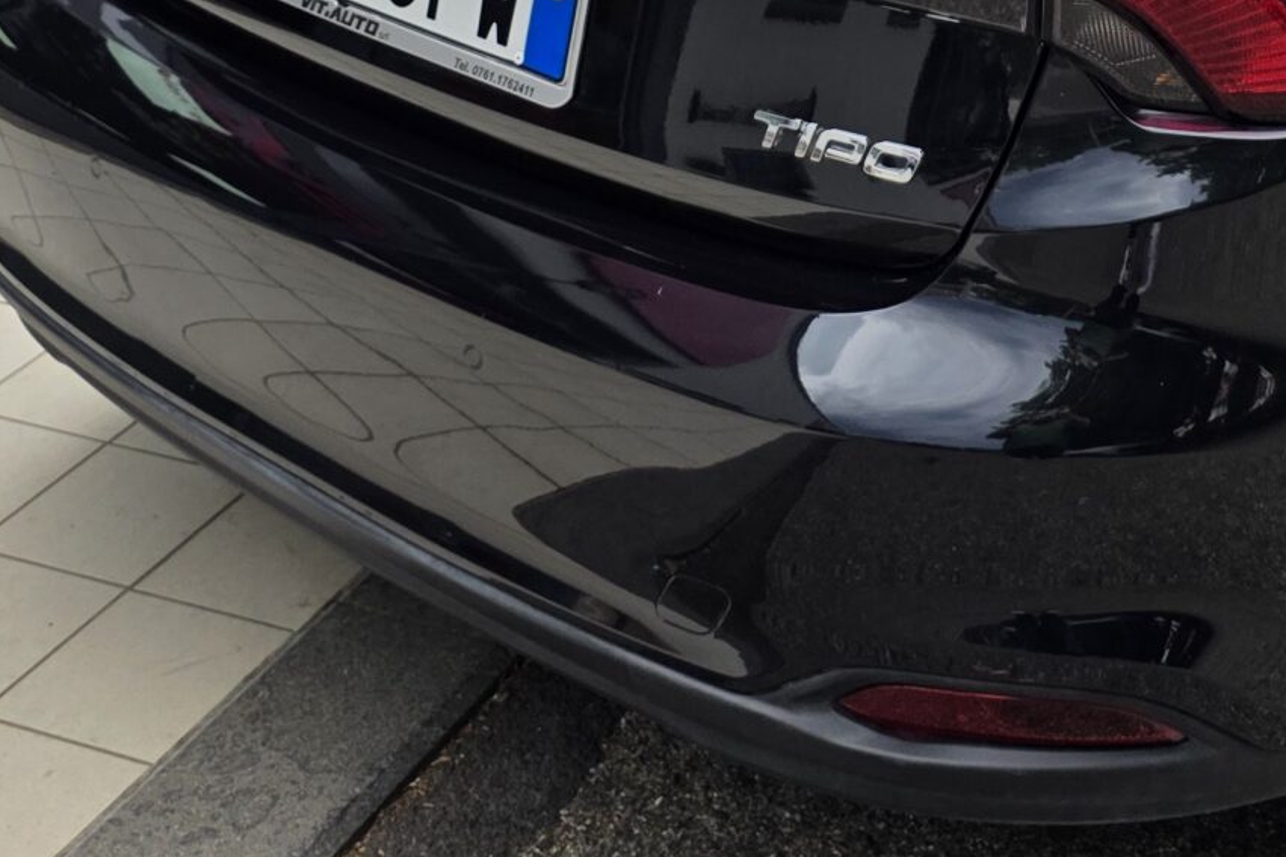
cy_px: -363
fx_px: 2571
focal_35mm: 72
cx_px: 1012
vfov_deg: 17.3
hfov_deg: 27.6
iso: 80
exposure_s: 1/2060
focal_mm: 6.3
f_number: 1.7
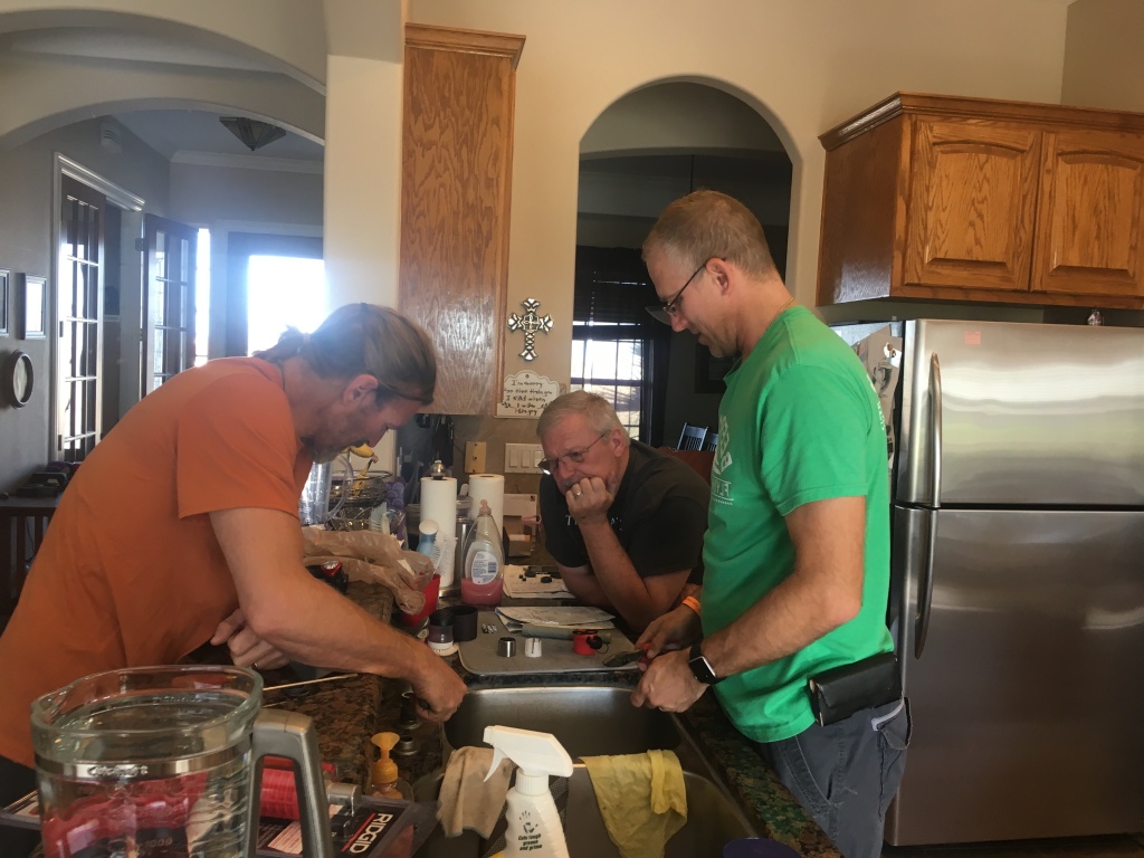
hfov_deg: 61.7
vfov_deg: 48.2
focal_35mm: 29
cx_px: 572
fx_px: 958
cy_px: 429
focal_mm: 4.15
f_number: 2.2
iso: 50
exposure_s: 1/30
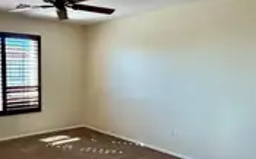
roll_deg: +0.5
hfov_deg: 54.4
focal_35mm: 34
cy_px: 92
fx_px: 237
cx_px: 67
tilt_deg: -5.2
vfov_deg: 37.1
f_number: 2.2
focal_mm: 2.22
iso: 250
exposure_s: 1/120
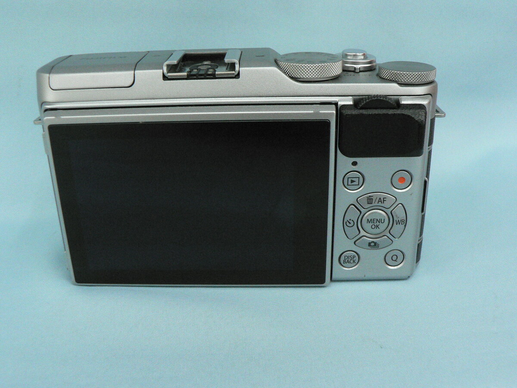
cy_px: 194
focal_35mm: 36
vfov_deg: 39.7
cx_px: 258
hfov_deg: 51.4
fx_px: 538
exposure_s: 1/80
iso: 400
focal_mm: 6
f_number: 4.5
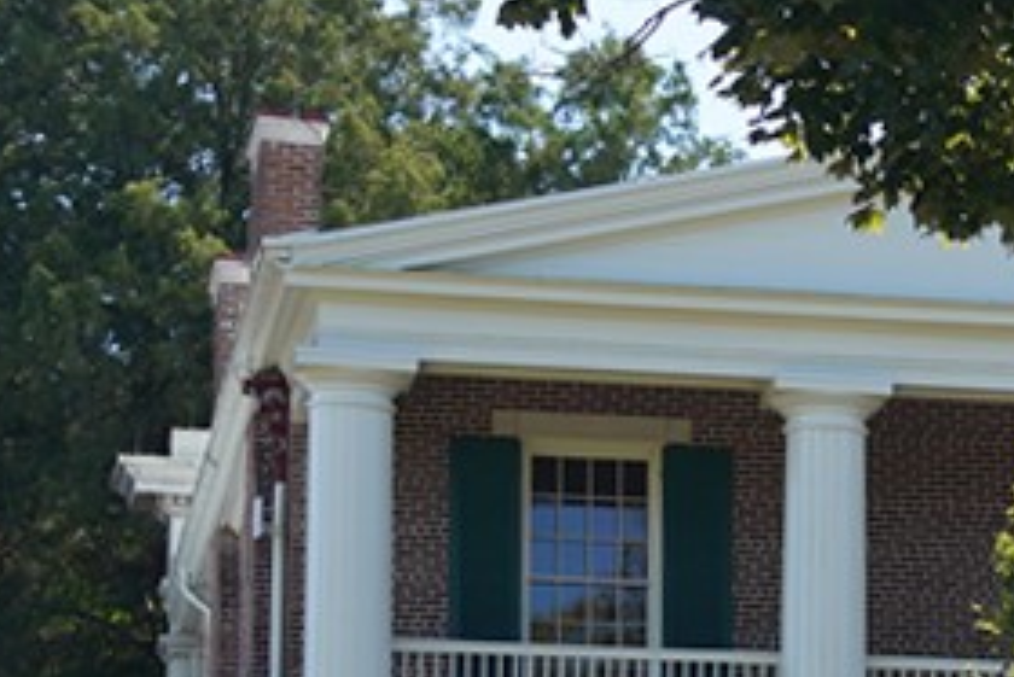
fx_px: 5636
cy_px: 1159
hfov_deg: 9.8
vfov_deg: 6.7
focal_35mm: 200
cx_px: 1771
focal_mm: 28
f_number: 4.5
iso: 100
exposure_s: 1/100
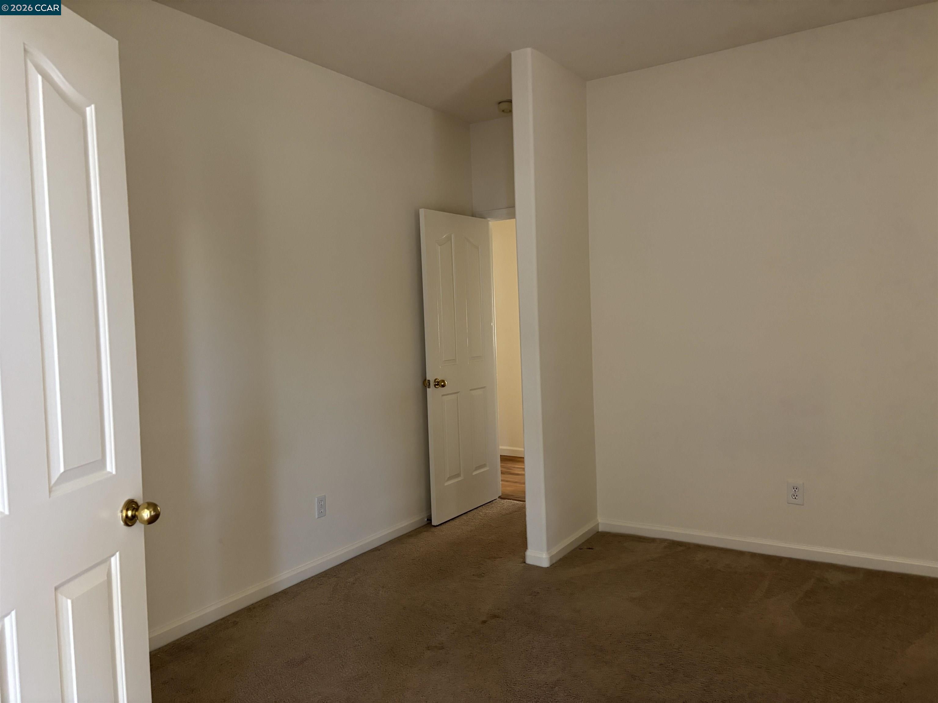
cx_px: 469
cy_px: 352
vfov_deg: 53.1
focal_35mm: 26
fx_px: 705
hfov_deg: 67.3
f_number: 1.6
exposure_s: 1/60
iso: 250
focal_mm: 5.96
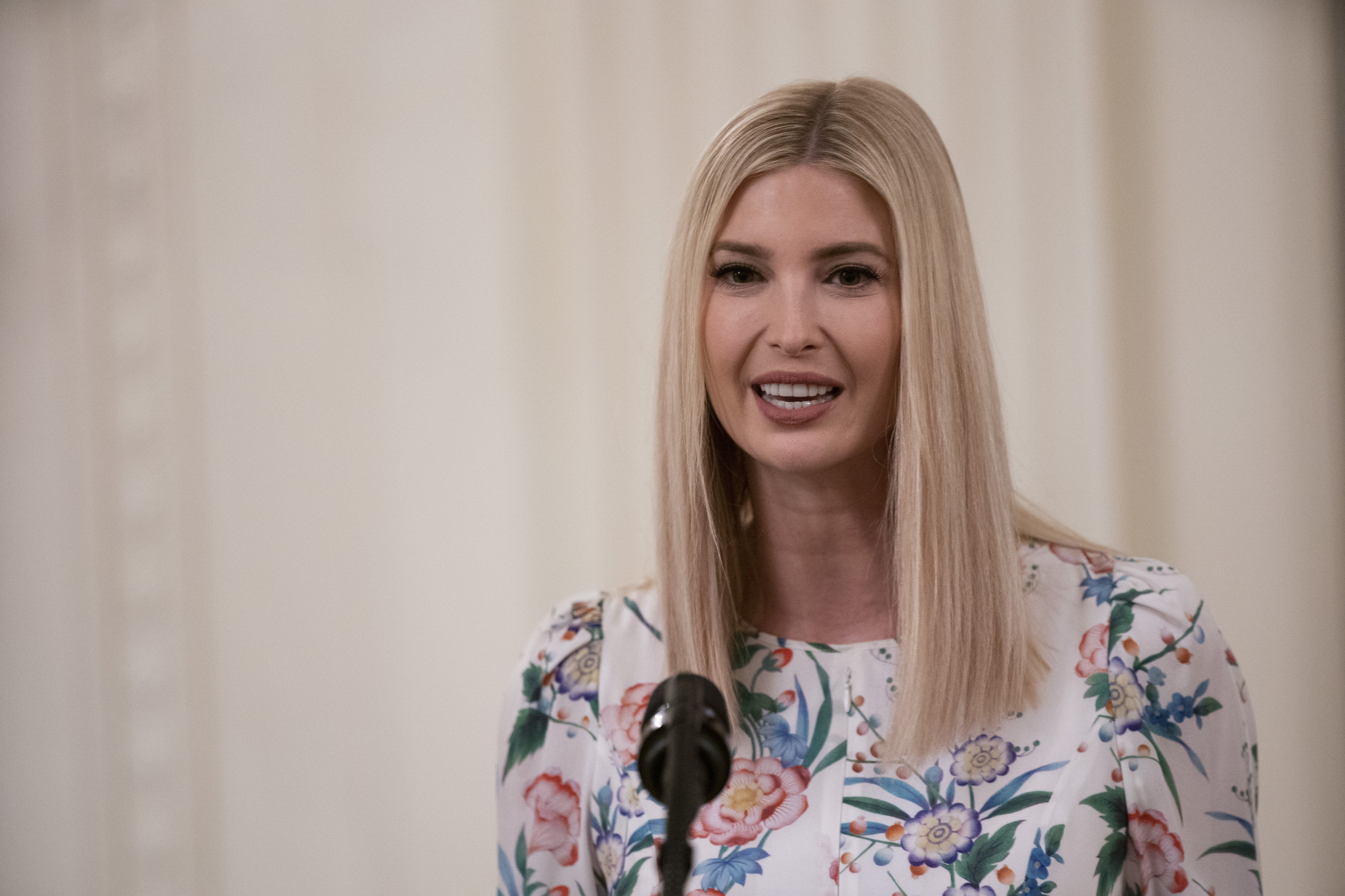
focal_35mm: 300
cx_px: 672
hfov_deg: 6.9
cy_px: 448
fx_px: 11207
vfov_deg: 4.6
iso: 4000
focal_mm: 300
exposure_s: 1/160
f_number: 2.8
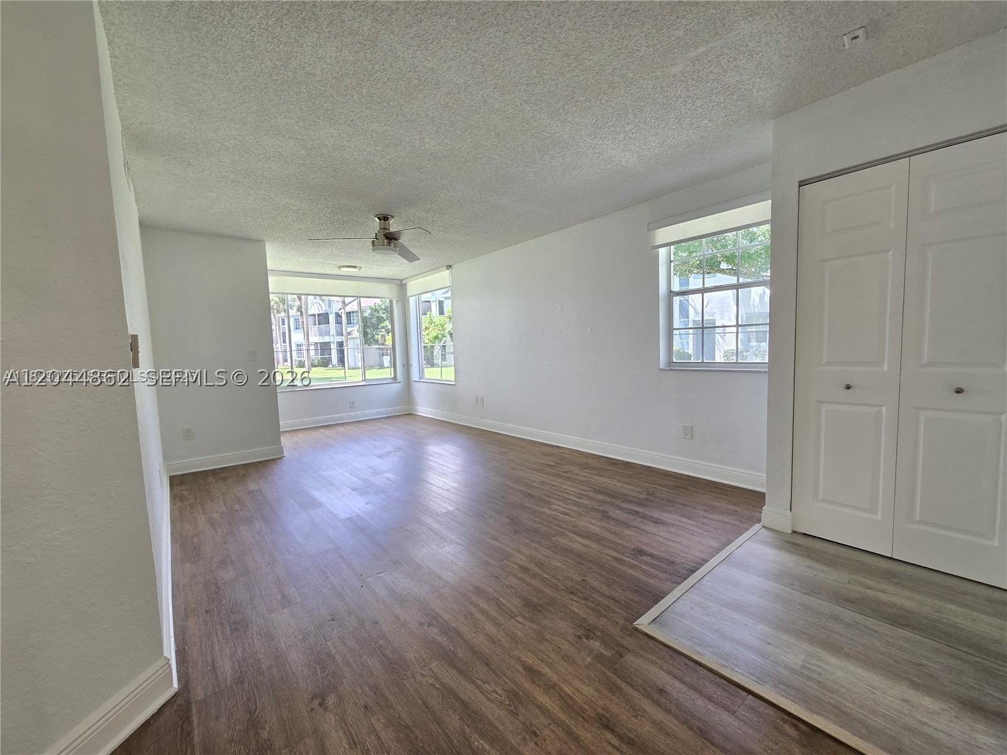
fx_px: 378
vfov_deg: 89.9
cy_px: 378
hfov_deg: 106.2
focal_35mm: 13
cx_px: 504
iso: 64
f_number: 2.2
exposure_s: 1/60
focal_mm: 2.2
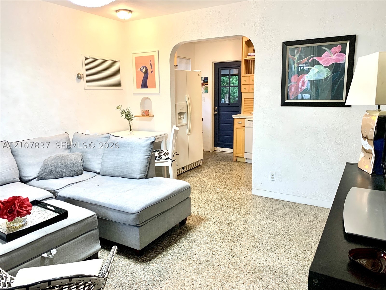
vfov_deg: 53.1
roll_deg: +0.5
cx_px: 193
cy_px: 145
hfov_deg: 67.3
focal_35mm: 26
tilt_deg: -9.4
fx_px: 290
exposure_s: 1/60
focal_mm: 4.25
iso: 160
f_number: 1.8
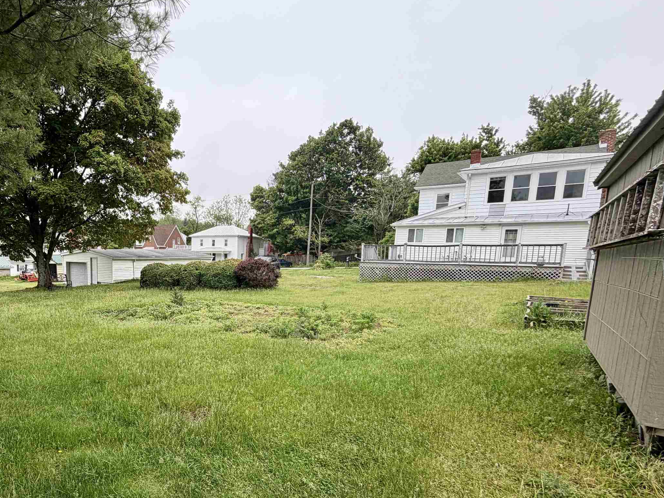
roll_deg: -0.9
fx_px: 403
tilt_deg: -7.8
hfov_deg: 74.9
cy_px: 307
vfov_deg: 62.7
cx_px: 191
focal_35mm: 21
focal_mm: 2.22
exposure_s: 1/132
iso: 40
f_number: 2.2
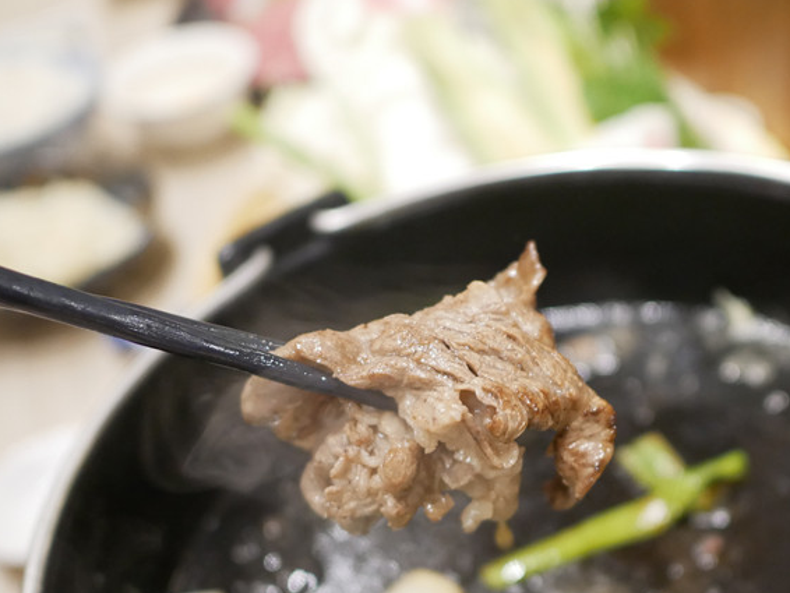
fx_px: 1210
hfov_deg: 36.0
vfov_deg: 27.4
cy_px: 396
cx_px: 489
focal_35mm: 53
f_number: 1.7
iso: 1250
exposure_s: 1/60
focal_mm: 15
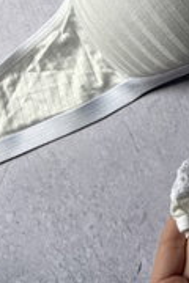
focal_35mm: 80
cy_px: 37
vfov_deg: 24.7
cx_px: 293
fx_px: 630
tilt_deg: -79.4
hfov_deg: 15.6
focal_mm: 5.96
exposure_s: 1/105
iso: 125
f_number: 1.6
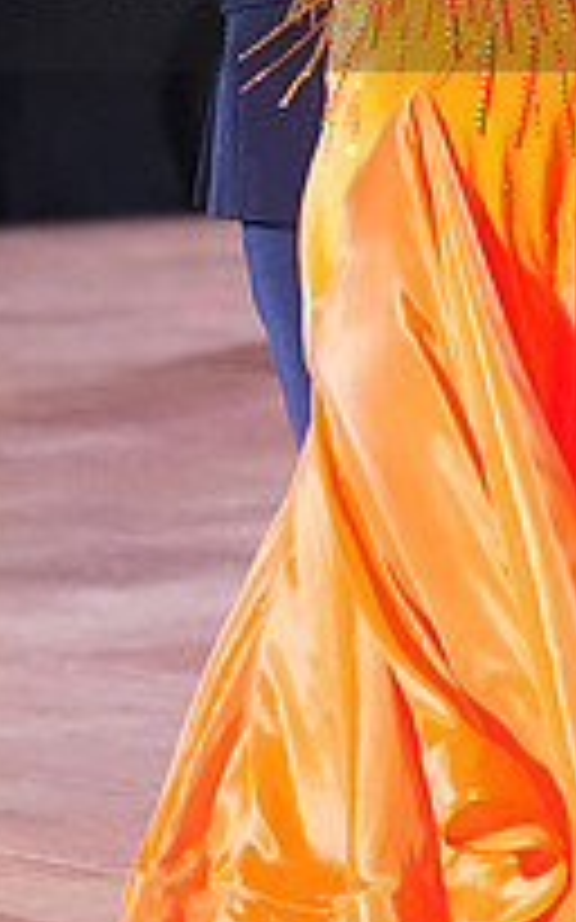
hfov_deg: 3.9
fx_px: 8470
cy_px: -76
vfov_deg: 6.2
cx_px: 547
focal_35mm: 337
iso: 8000
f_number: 5
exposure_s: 1/320
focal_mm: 117
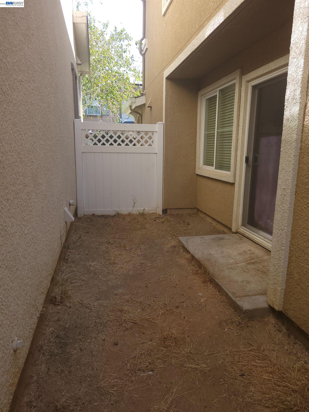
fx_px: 309
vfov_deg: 67.3
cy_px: 206
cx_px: 154
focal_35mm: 26
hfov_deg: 53.1
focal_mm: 5.4
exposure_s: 1/299
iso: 40
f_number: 1.8
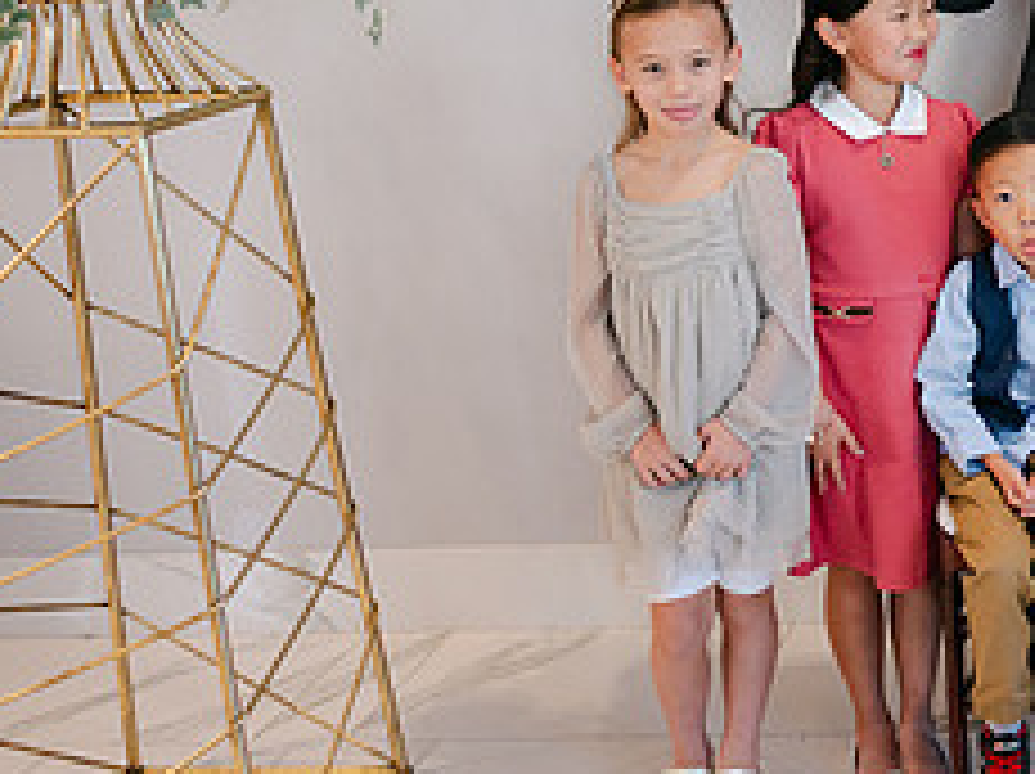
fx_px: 2031
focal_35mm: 68
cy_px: 220
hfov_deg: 25.9
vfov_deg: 21.4
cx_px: 1210
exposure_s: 1/100
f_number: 4
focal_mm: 28
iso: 800
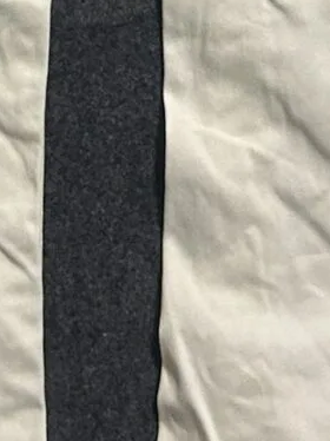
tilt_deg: -60.3
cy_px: -388
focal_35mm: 178
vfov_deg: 10.4
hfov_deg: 8.3
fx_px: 2265
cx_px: 117
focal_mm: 5.7
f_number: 1.5
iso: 125
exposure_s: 1/100
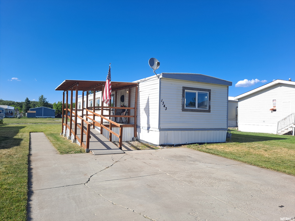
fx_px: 213
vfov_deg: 54.9
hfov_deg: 69.4
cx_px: 148
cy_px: 110
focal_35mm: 25
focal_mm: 4.6
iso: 32
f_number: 2
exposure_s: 1/822
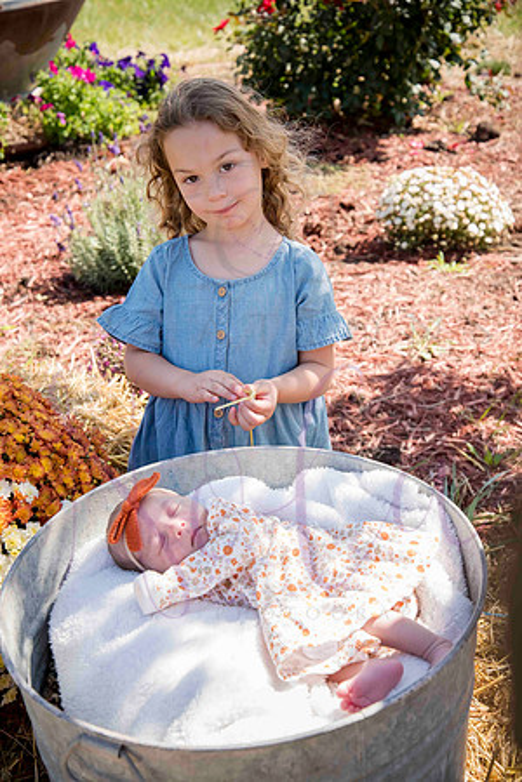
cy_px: 391
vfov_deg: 32.4
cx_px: 261
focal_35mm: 62
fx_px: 1348
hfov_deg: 21.9
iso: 400
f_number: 7.1
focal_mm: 62
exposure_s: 1/320
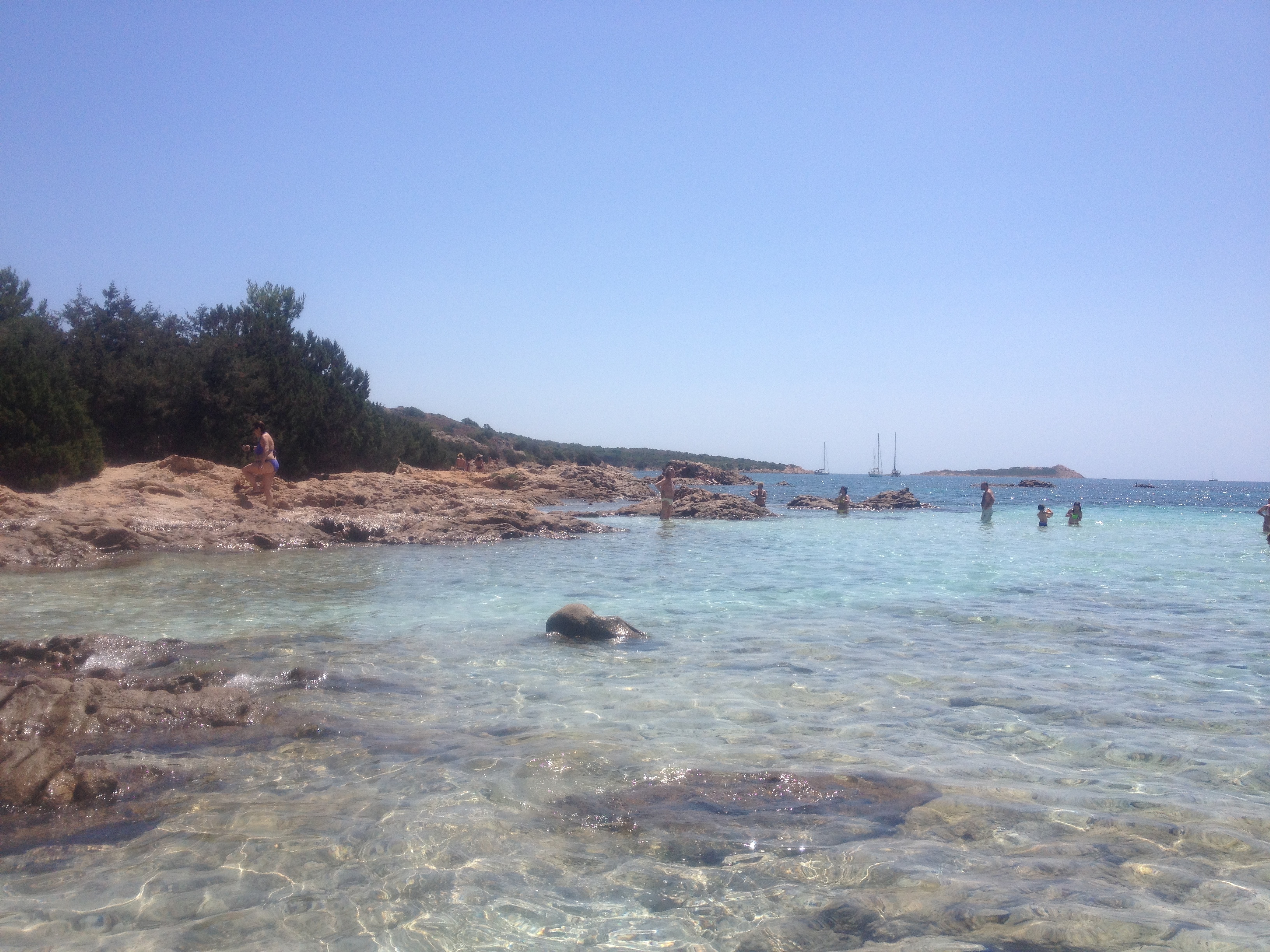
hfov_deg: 52.6
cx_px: 635
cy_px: 476
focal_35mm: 35
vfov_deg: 40.7
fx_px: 1284
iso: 50
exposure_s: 1/2907
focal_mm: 4.28
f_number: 2.4
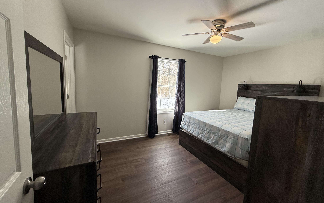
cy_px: 98
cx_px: 163
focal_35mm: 15
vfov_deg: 74.8
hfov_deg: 101.5
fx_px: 132
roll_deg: -2.3
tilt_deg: -5.2
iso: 125
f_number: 2.2
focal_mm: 2.22
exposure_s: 1/99
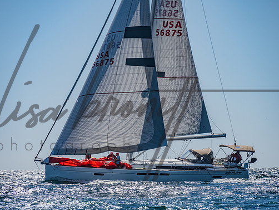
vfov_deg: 5.6
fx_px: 2145
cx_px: 127
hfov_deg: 7.4
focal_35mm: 266
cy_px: 109
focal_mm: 200
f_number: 6.3
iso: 160
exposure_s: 1/2000
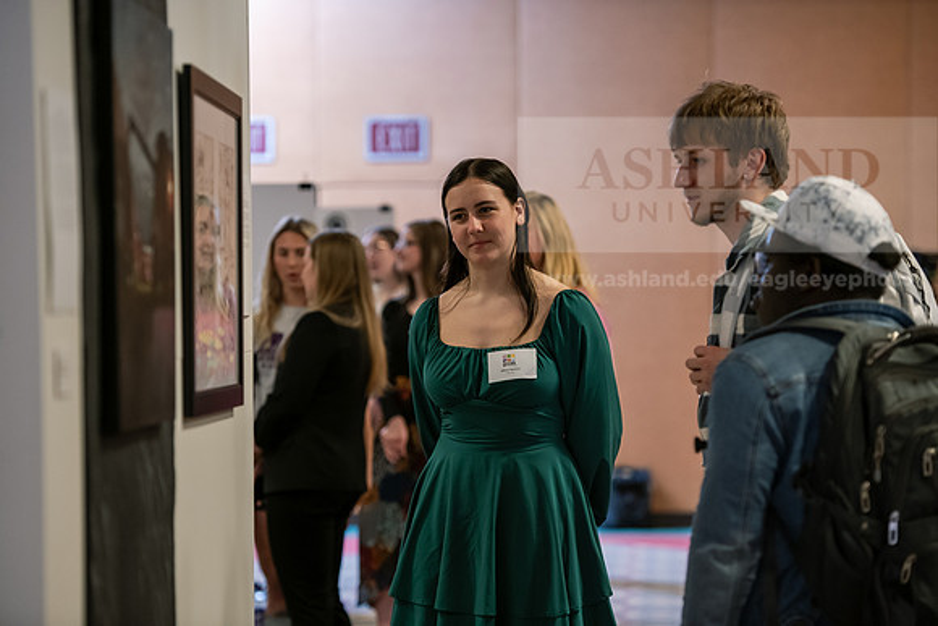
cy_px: 313
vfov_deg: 11.2
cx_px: 469
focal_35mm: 122
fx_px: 3179
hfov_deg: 16.8
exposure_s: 1/200
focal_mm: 122
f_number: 3.2
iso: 1600
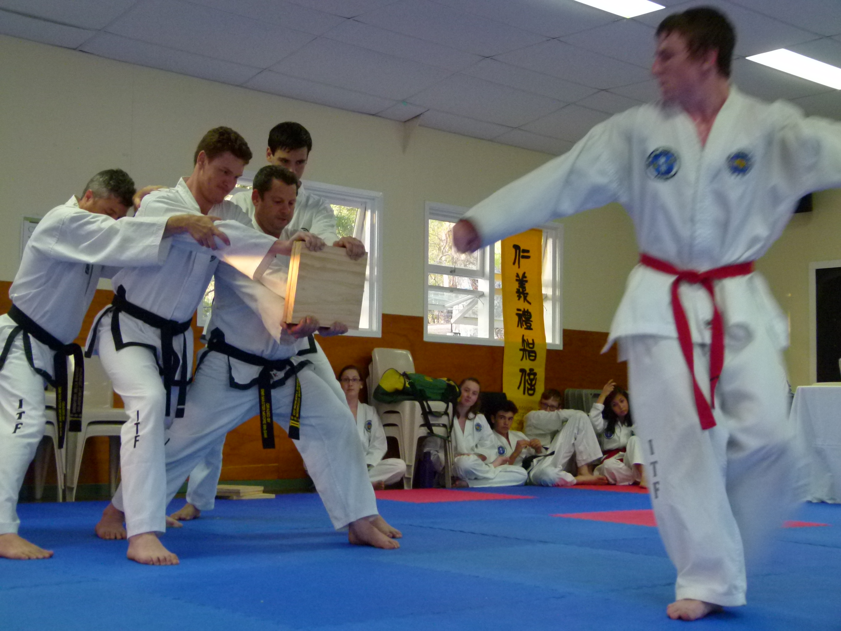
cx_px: 420
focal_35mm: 51
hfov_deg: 37.5
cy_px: 316
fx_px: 1239
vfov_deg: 28.6
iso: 400
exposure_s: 1/40
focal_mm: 9.2
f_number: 3.2
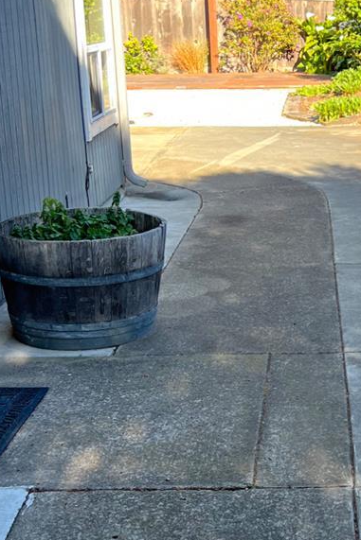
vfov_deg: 28.4
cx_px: 372
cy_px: 310
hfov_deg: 18.6
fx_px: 1067
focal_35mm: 71
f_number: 1.5
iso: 50
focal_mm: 5.7
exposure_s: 1/383
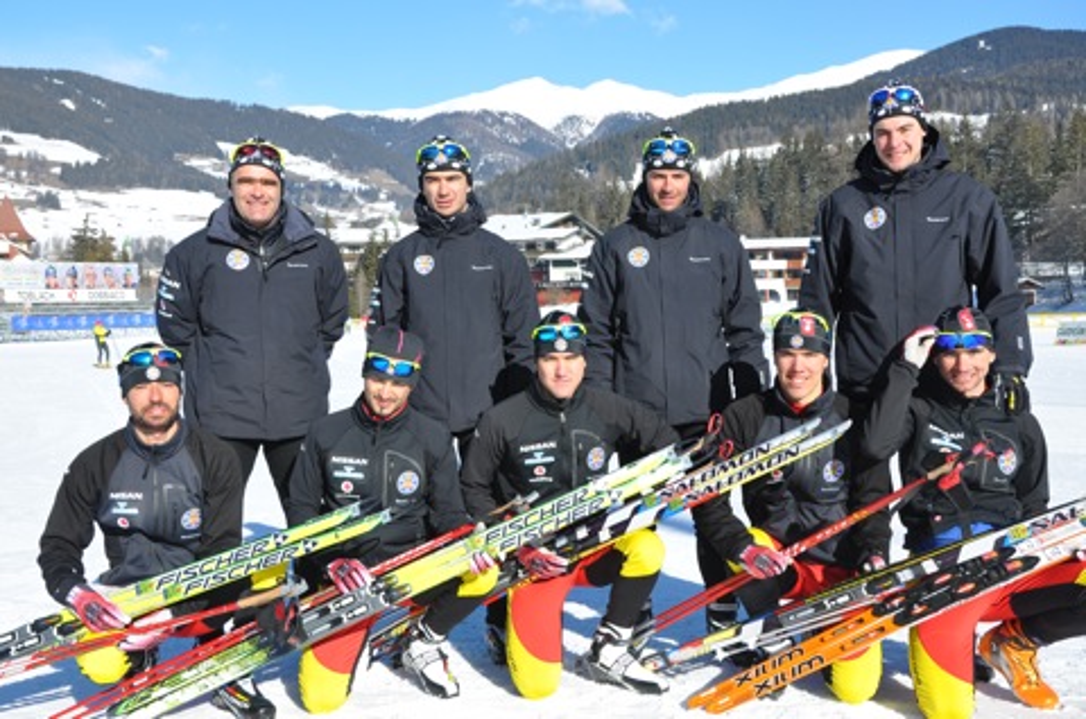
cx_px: 543
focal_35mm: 45
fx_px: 1355
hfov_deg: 43.7
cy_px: 360
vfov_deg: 29.7
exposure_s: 1/400
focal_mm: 30
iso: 200
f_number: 10
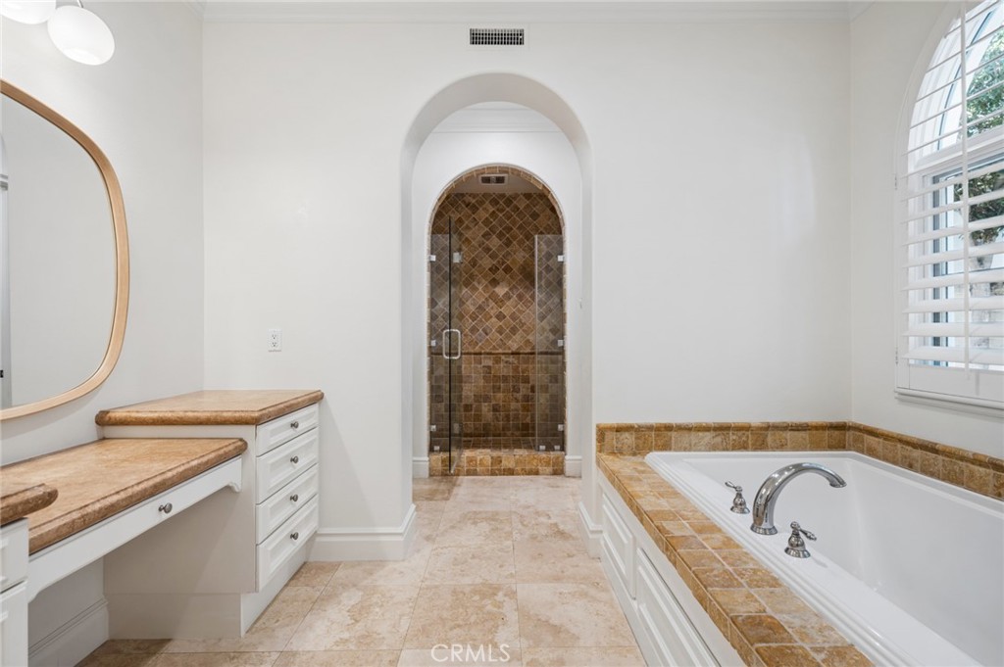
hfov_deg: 96.8
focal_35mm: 16
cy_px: 334
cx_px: 502
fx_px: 446
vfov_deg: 73.7
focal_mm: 16
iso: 100
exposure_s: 1/3.33
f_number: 9
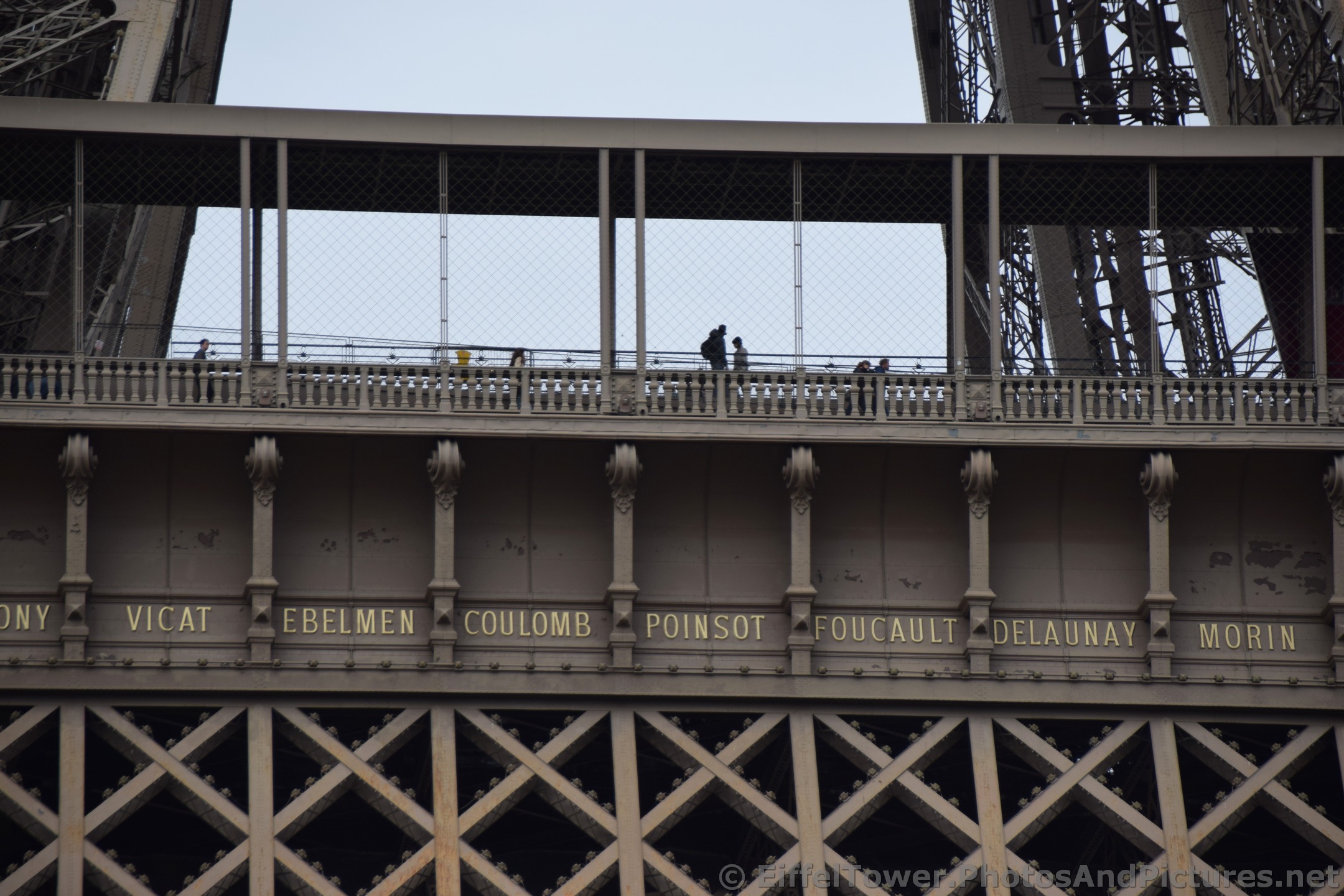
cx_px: 672
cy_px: 448
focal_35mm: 232
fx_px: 8679
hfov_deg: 8.9
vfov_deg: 5.9
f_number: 5.6
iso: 220
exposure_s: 1/500
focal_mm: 155
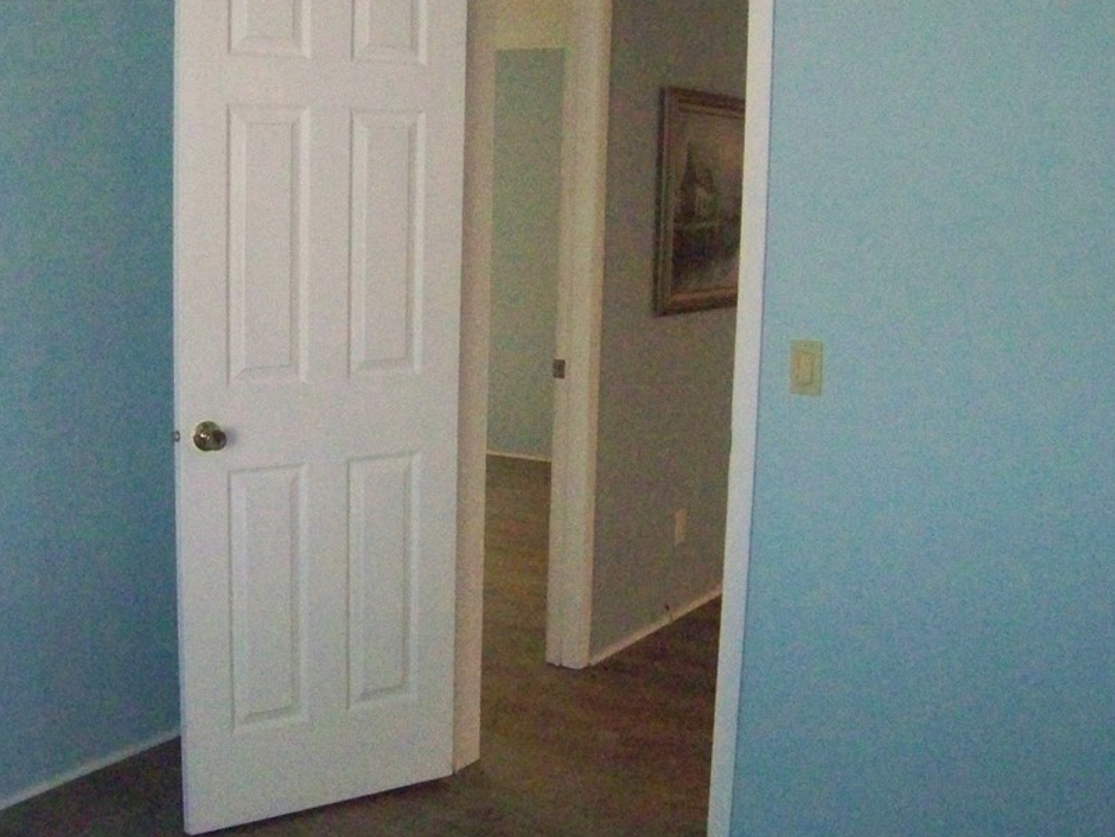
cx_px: 465
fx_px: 1482
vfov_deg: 31.5
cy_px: 408
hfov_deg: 41.1
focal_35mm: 46
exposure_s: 1/500
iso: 1600
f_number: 2.8
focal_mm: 5.85
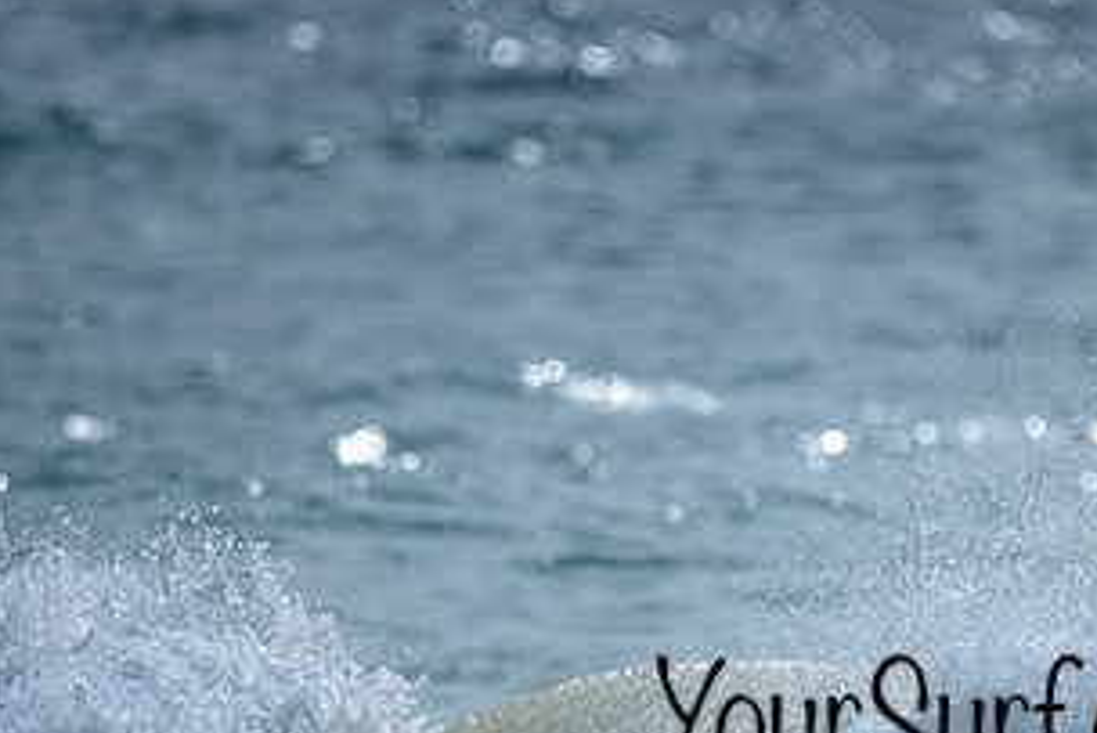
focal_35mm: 2098
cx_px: 938
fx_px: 63958
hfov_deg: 1.0
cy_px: 641
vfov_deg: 0.7
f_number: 6.3
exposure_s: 1/2000
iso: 90
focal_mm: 800
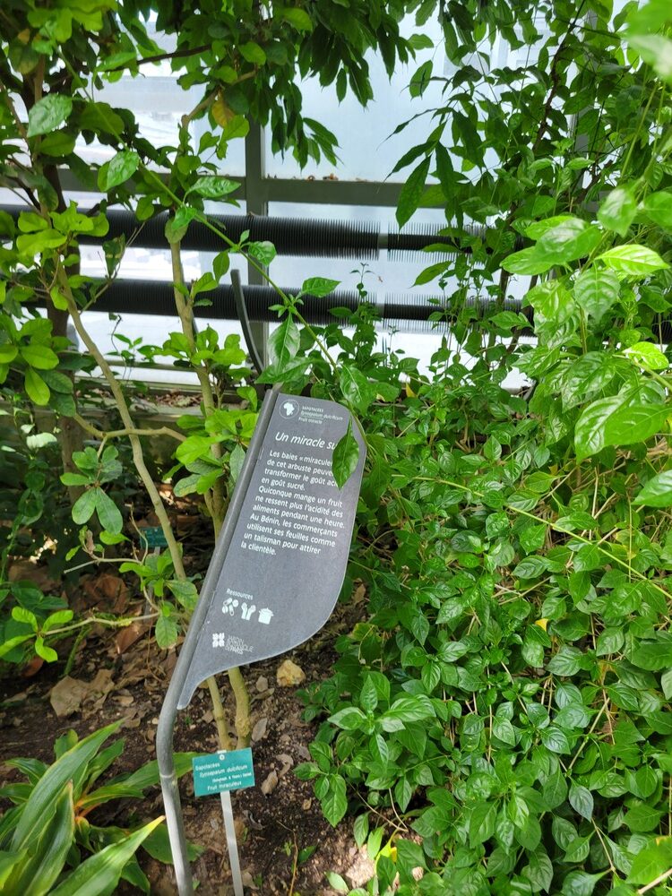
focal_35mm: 26
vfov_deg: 67.3
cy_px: 448
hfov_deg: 53.1
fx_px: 673
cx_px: 336
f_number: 1.8
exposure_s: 1/120
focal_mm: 5.4
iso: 64
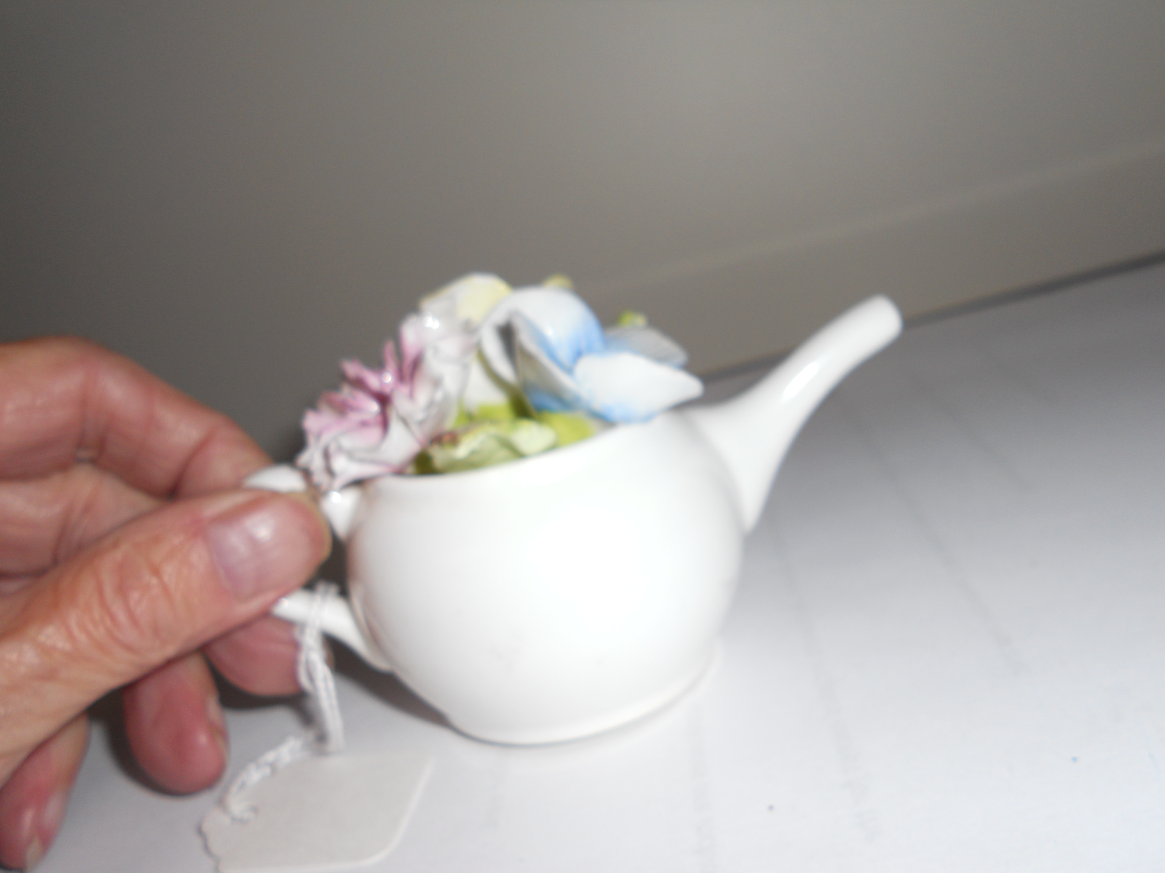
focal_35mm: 32
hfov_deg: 56.8
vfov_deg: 44.2
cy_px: 436
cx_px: 582
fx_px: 1077
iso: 80
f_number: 8.8
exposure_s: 1/25
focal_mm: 5.8
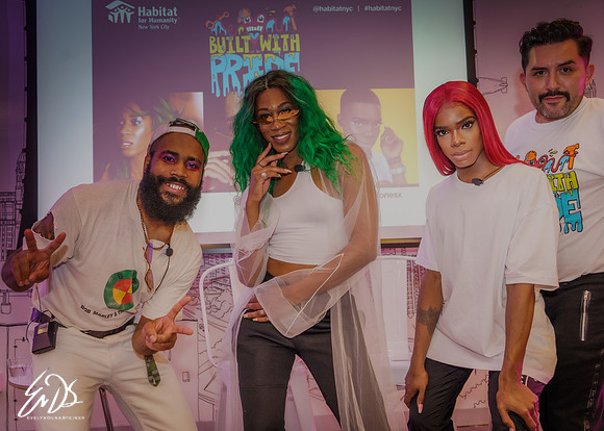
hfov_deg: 55.1
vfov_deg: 40.9
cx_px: 279
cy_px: 216
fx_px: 578
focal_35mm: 34
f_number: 4.5
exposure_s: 1/125
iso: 500
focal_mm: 32
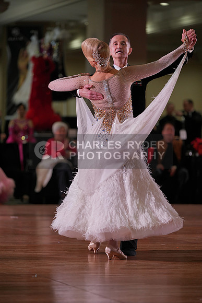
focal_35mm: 160
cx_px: 101
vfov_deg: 12.8
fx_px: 1346
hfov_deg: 8.6
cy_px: 152
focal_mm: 160
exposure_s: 1/500
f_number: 2.8
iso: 640
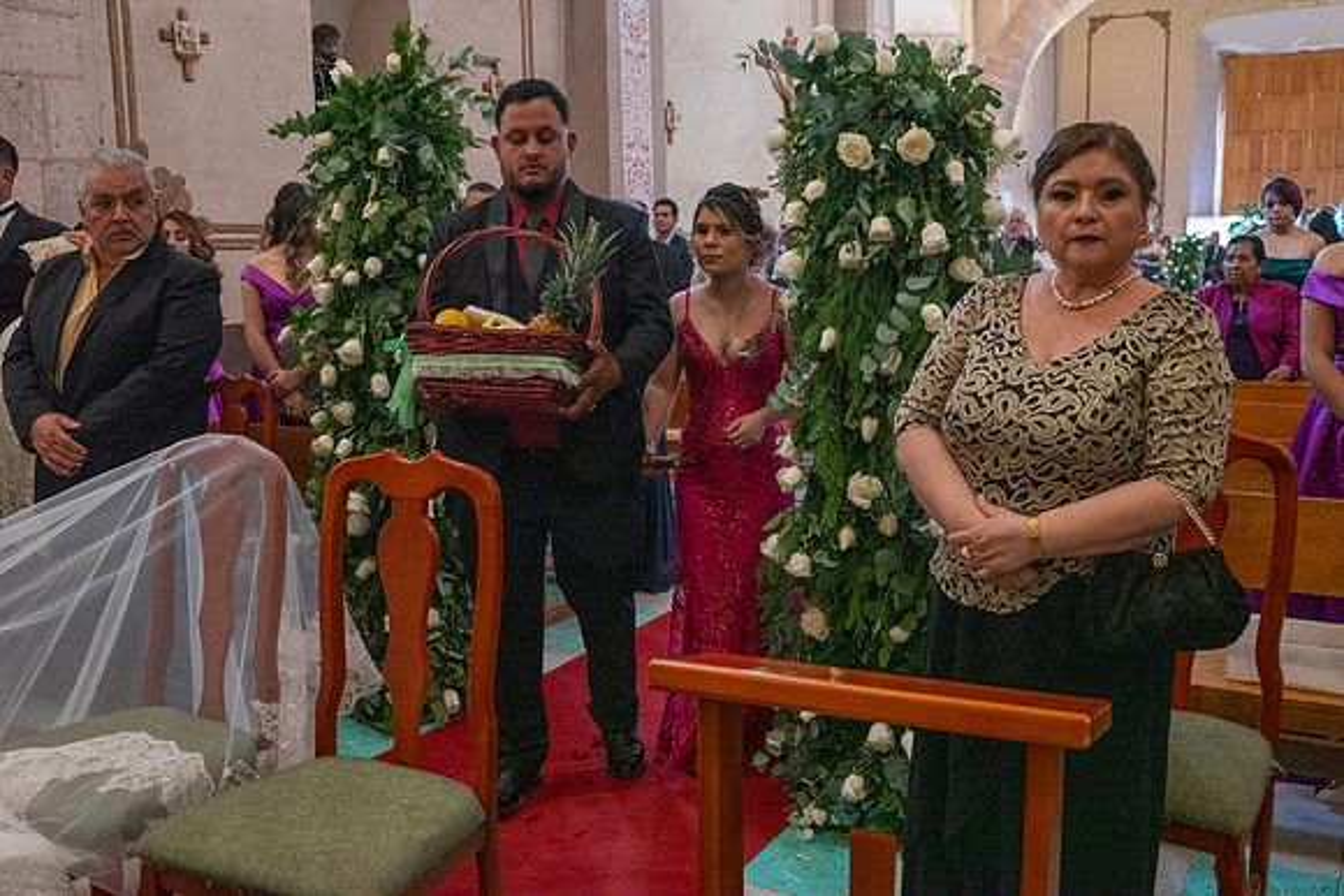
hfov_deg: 54.4
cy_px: 448
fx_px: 1307
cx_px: 672
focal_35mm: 35
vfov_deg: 37.9
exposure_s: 1/100
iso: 2500
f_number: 5
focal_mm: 35
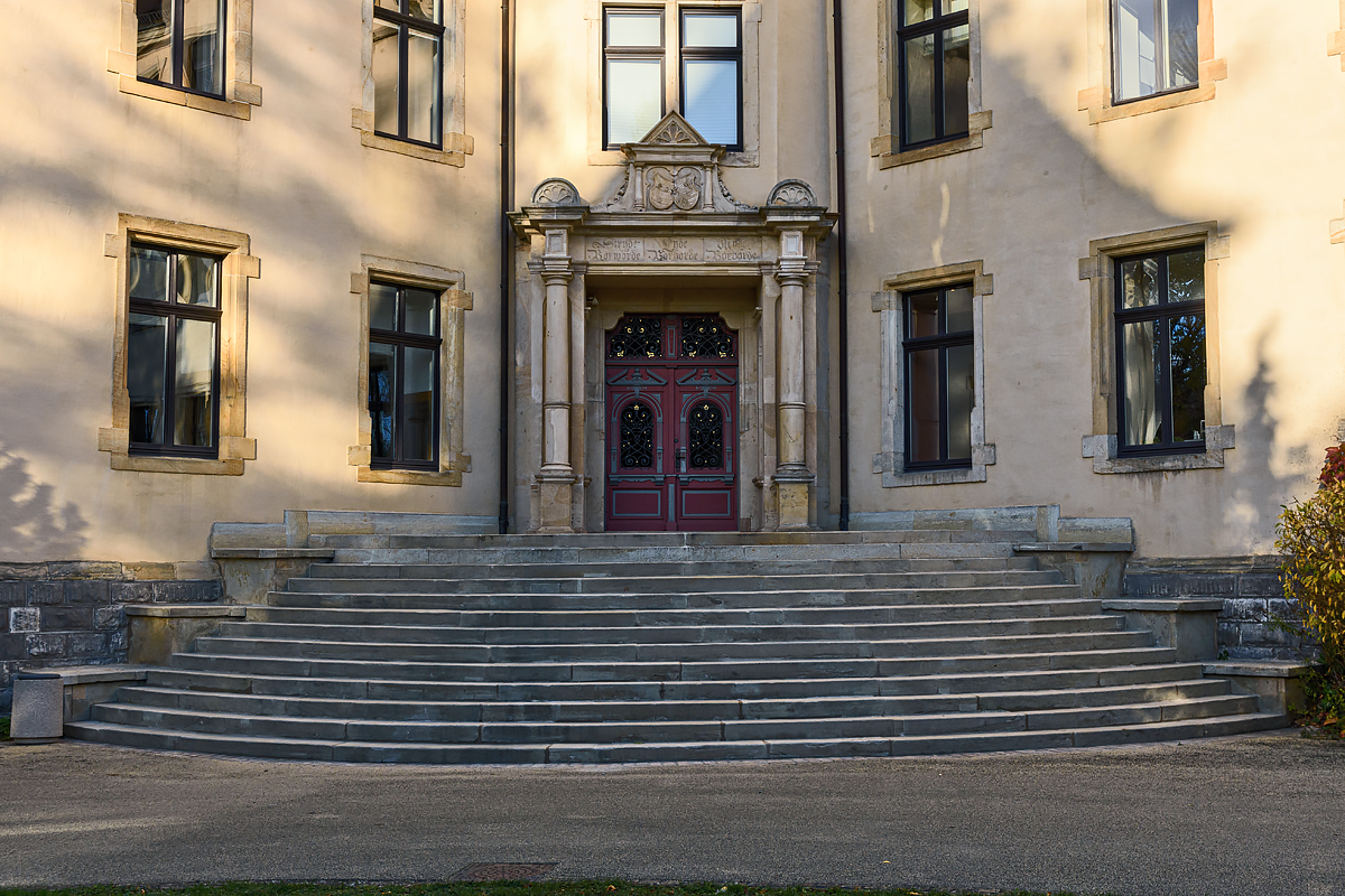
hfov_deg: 49.6
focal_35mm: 39
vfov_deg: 34.2
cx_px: 672
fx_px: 1457
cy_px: 448
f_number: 8
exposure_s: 1/400
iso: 200
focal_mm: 26
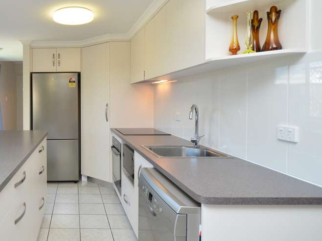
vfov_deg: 56.7
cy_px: 111
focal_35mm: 24
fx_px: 223
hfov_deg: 66.8
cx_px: 78
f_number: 4
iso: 360
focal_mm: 10
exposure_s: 1/60
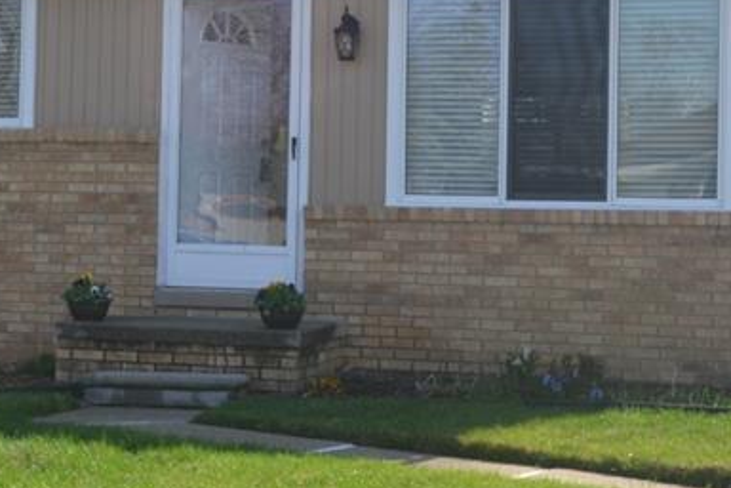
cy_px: 204
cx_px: 63
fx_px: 1787
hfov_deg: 22.5
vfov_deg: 15.5
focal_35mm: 88
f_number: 6.3
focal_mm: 22
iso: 100
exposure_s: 1/160
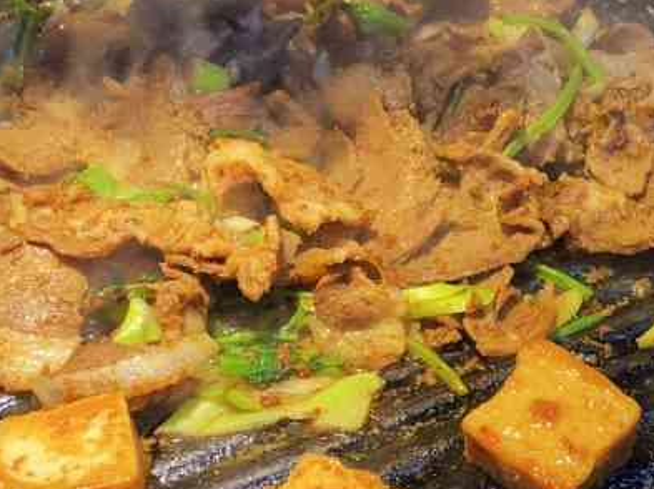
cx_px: 233
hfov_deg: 18.4
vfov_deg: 13.8
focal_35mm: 107
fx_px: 2020
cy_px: 247
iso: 40
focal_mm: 4.25
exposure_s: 1/100
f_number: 1.8
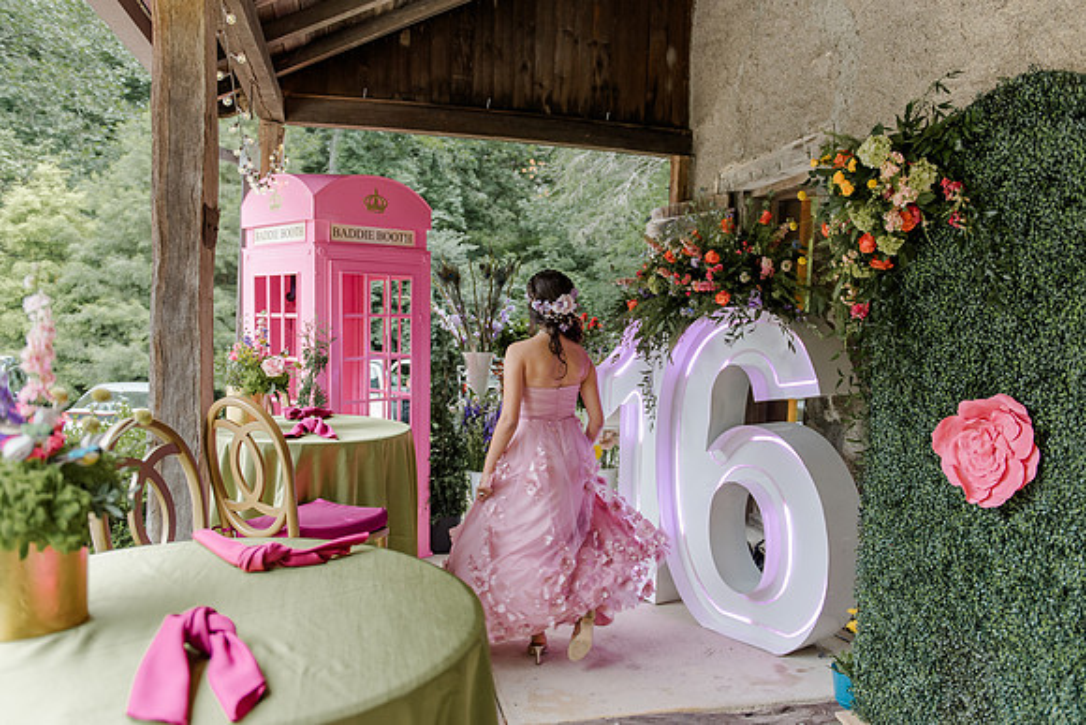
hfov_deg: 62.1
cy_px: 363
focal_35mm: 30
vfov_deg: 43.8
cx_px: 544
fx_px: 902
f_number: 2.8
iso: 500
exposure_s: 1/160
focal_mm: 28
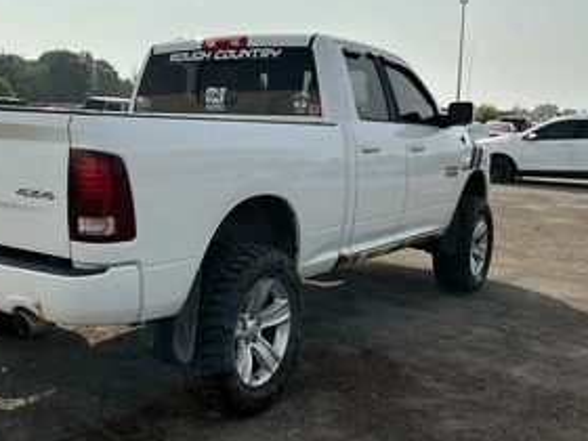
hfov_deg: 45.9
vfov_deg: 35.9
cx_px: 187
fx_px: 679
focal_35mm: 40
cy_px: 204
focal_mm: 3
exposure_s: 1/4405
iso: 25
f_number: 1.8
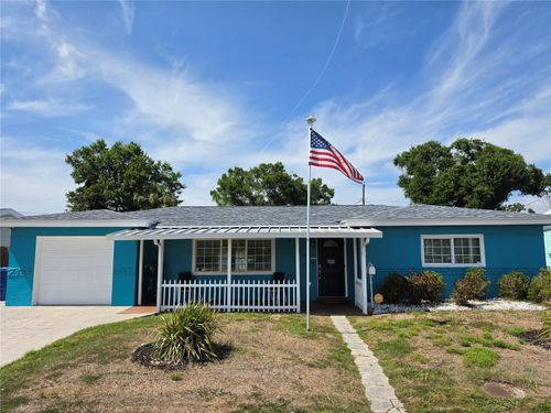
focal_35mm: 23
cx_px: 276
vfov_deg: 58.9
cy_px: 206
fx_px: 366
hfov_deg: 73.9
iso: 50
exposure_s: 1/7939
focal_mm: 6.5
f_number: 1.4
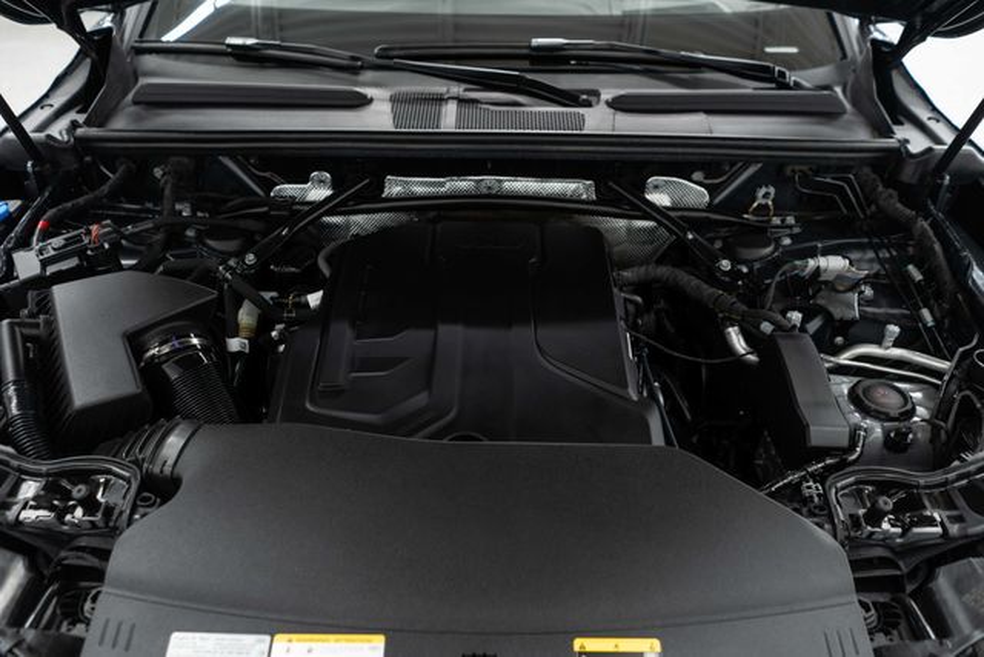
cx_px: 492
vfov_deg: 46.4
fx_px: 765
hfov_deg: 65.5
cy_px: 328
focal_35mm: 28
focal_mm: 28
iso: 640
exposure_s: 1/50
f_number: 3.2
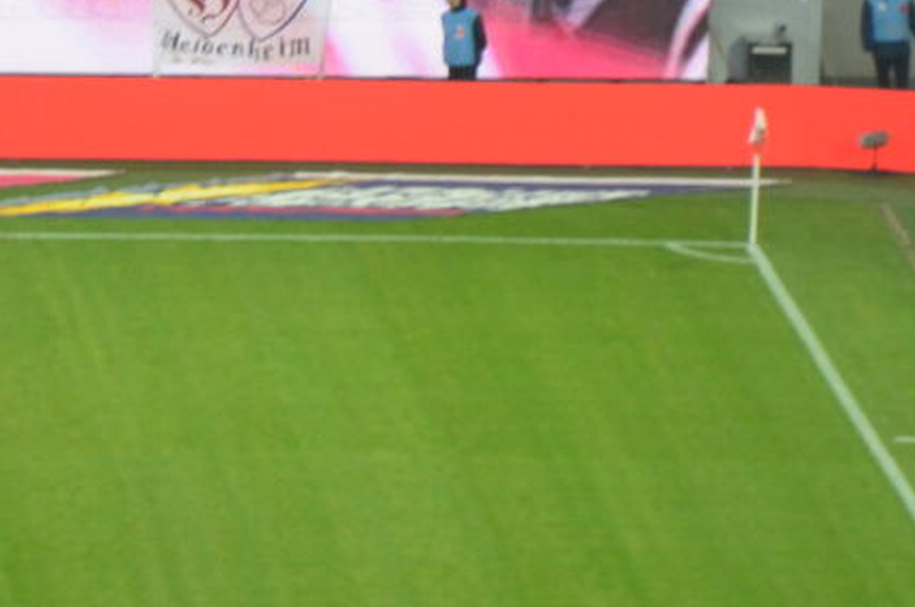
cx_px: 395
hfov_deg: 3.5
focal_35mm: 594
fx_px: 15066
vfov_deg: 2.3
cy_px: -477
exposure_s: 1/125
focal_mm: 105
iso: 800
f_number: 5.6
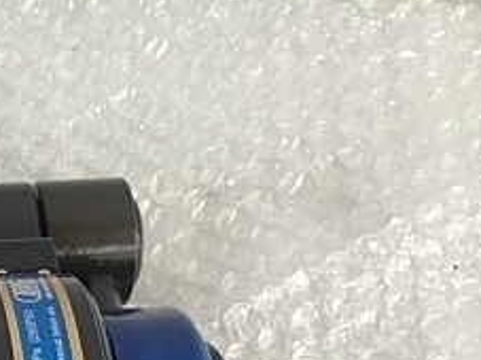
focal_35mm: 79
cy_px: 407
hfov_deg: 22.7
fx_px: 1097
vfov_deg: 17.9
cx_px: -97
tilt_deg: -74.2
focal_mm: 3.99
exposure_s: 1/20
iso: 40
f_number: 1.8
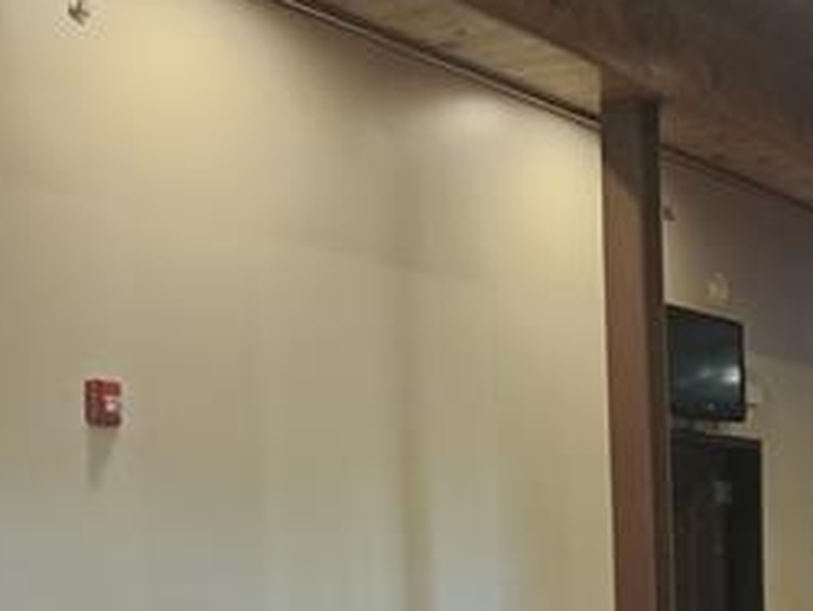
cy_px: 663
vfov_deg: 20.4
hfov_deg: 25.4
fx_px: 1622
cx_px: 966
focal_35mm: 69
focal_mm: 4
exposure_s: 1/30
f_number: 1.8
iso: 500
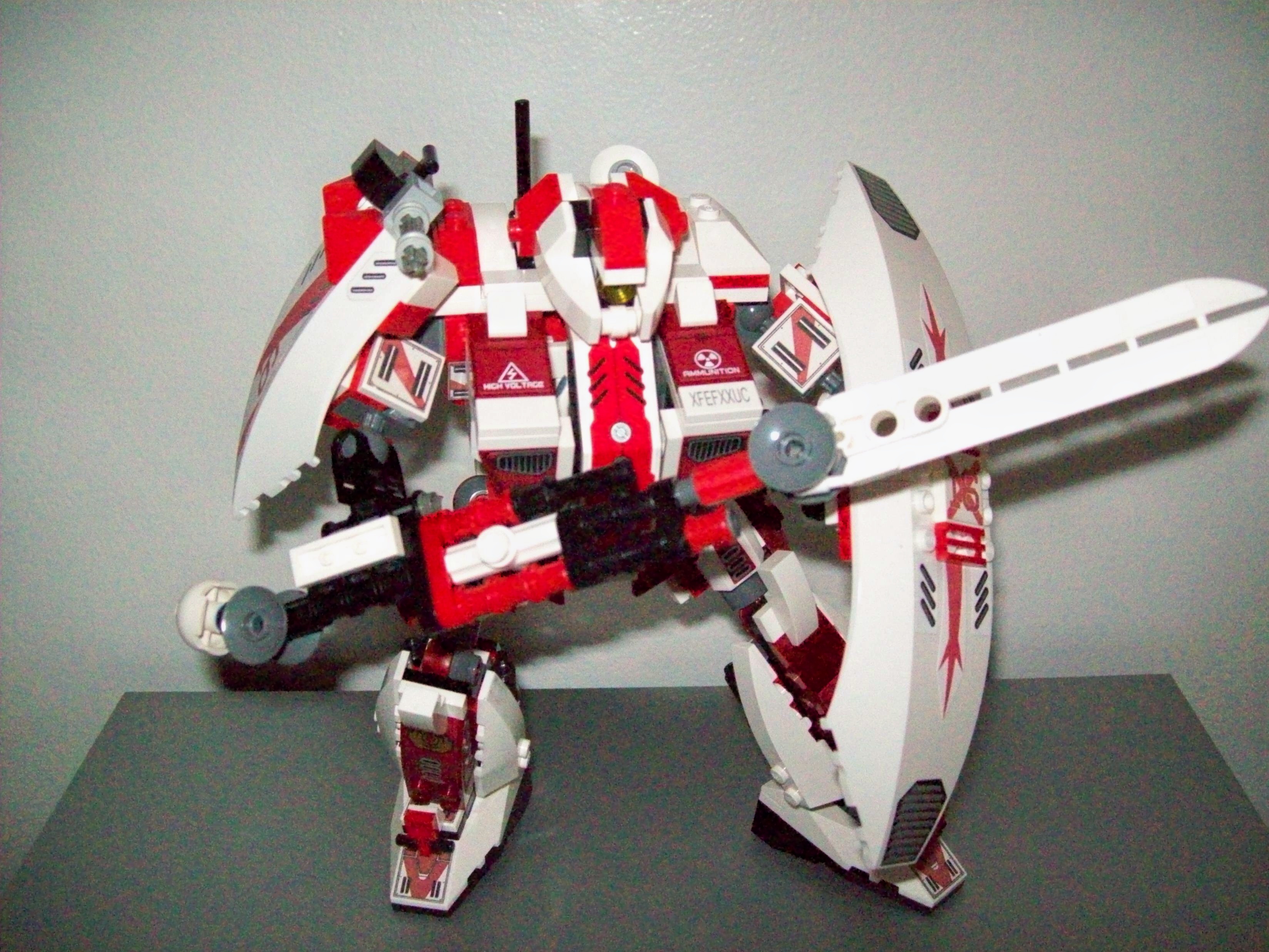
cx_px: 634
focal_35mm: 36
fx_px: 1320
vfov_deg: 39.7
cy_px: 476
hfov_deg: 51.4
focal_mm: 6
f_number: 2.7
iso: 800
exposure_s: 1/64
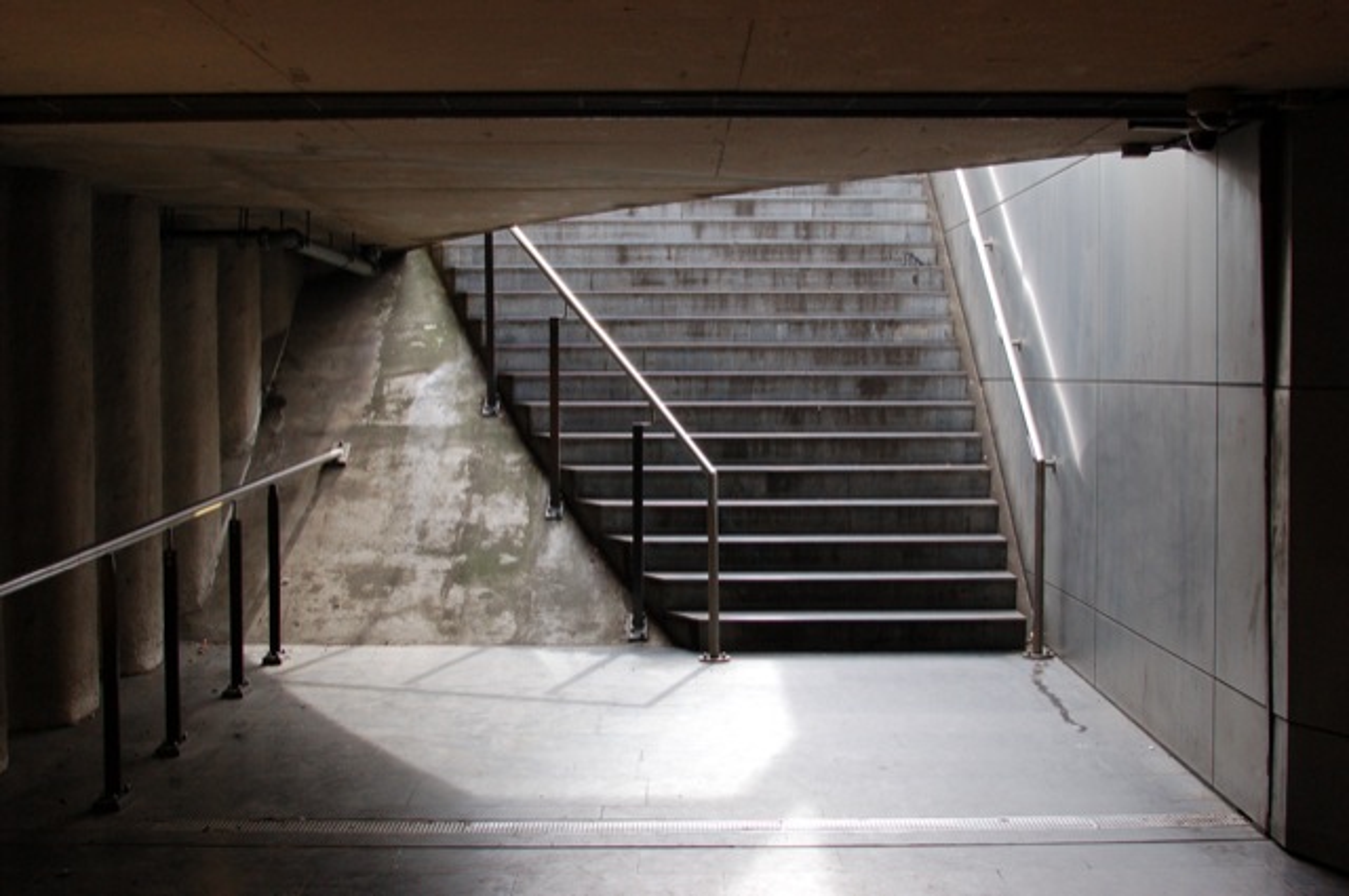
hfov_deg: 37.9
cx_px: 674
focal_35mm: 52
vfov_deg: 25.7
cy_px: 448
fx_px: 1965
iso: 800
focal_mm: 35
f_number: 7.1
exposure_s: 1/200
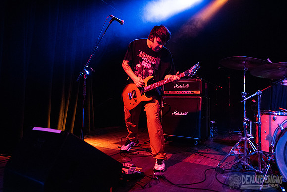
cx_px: 134
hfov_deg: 70.2
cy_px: 90
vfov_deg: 50.2
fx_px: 204
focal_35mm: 26
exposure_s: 1/320
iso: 3200
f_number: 3.2
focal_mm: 24
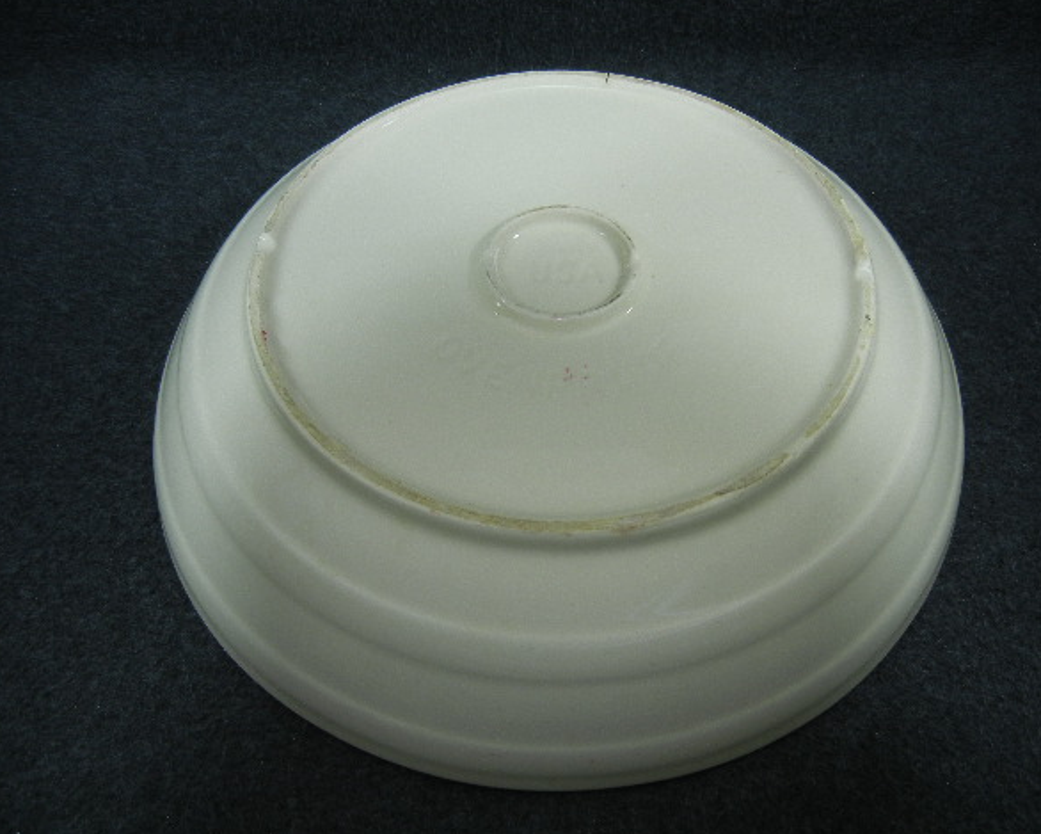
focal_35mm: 32
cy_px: 416
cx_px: 563
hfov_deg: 55.6
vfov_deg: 45.8
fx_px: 986
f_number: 3.5
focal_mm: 5.4
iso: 160
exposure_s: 1/34.8
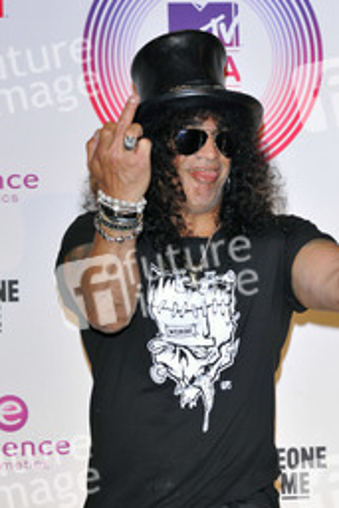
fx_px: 2313
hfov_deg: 8.4
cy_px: 383
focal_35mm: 164
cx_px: 215
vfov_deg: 12.5
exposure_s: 1/250
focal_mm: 105
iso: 800
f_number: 7.1
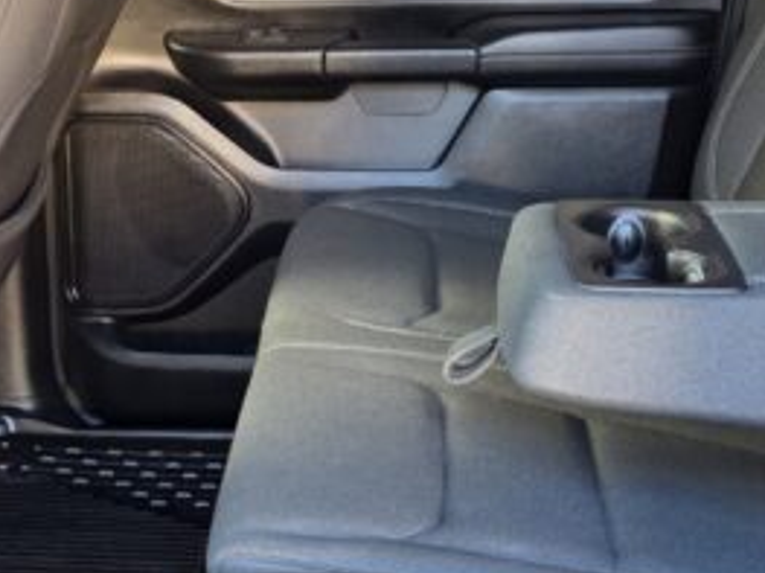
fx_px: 1546
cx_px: 256
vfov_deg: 21.0
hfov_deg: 27.6
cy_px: 314
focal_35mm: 70
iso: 500
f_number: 1.7
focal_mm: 6.25
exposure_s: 1/100
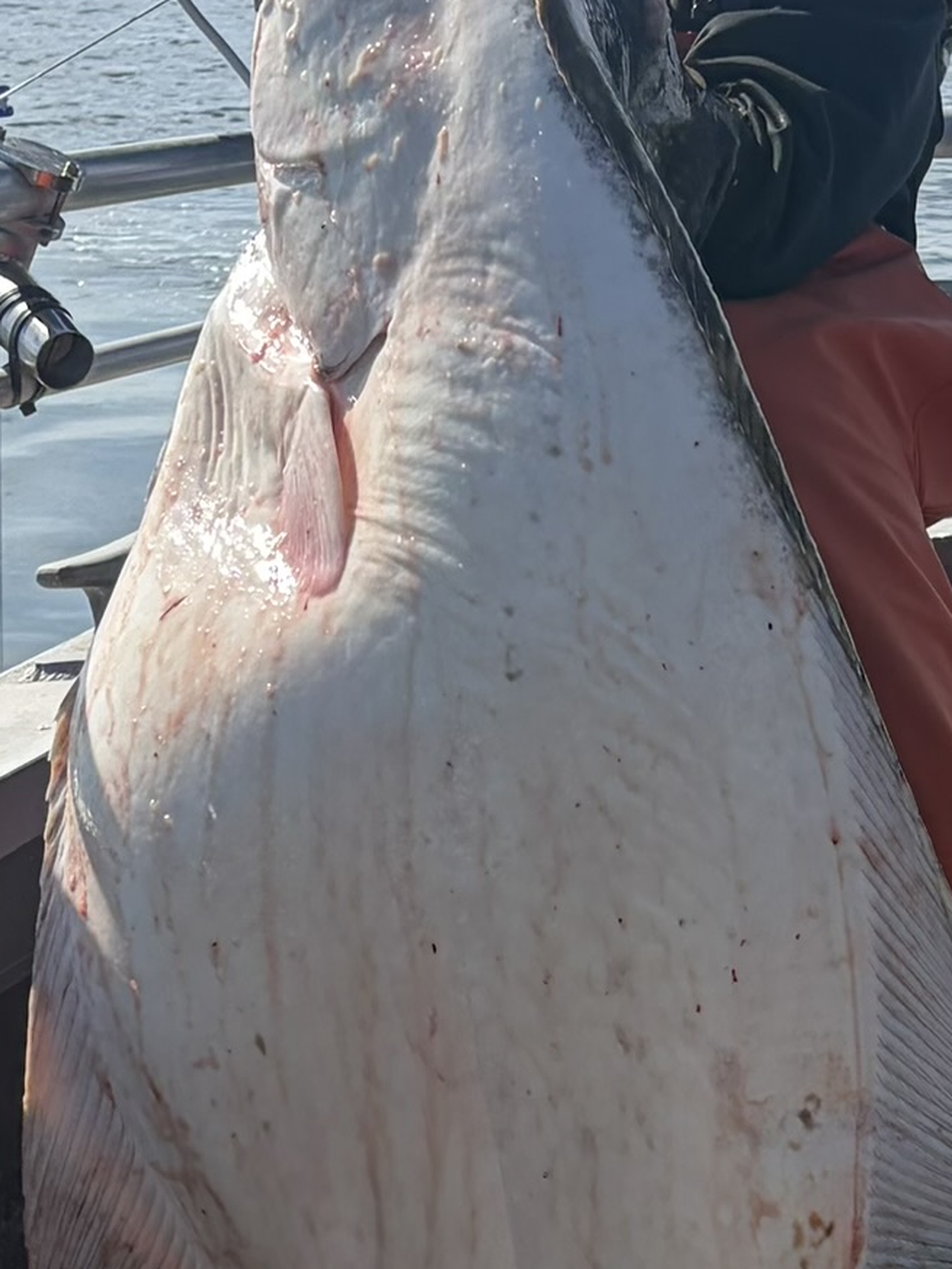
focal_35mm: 61
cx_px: 612
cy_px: 984
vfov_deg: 31.0
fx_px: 2236
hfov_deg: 24.0
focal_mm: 5.96
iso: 64
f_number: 1.6
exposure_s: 1/1364
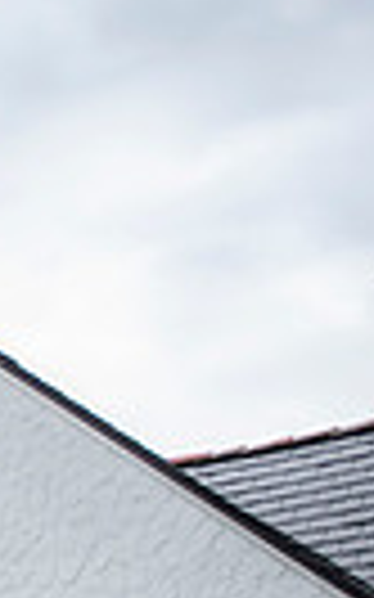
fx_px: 1747
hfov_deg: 9.2
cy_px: 618
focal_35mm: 107
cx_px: -812
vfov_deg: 18.9
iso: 100
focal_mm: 24
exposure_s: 1/800
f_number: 2.8
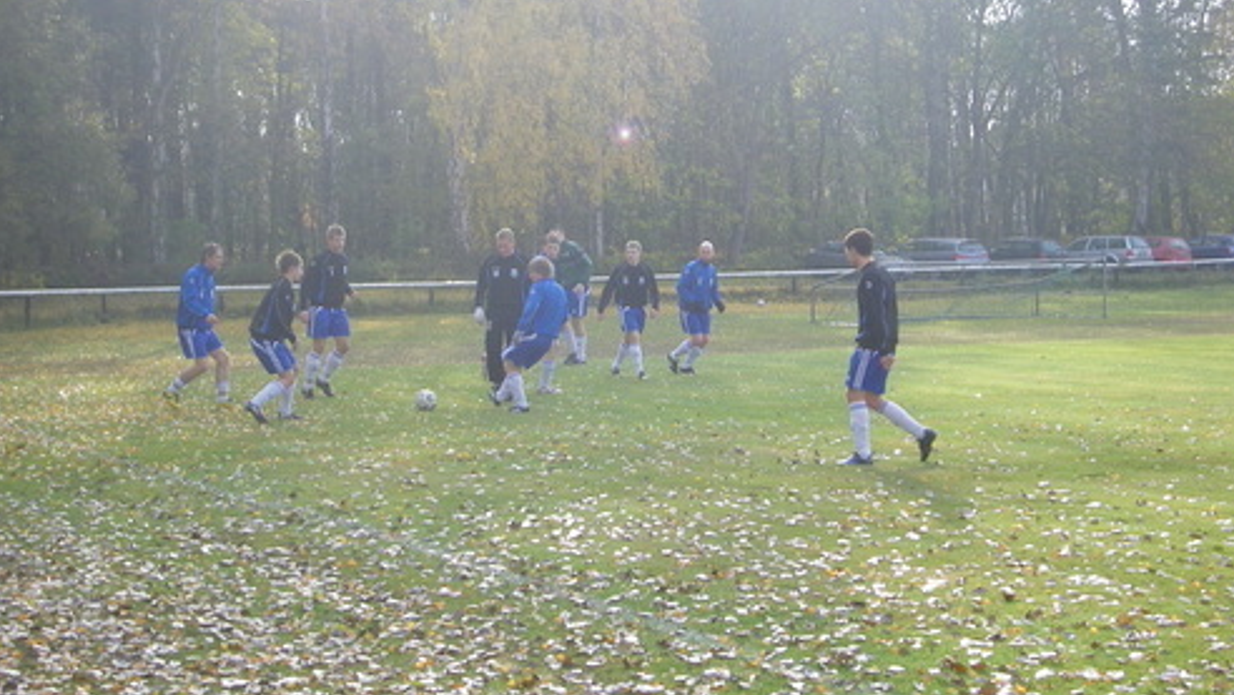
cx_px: 614
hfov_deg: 29.0
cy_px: 292
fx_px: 2389
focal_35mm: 73
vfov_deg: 16.5
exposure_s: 1/200
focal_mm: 11.7
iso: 64
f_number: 4.1
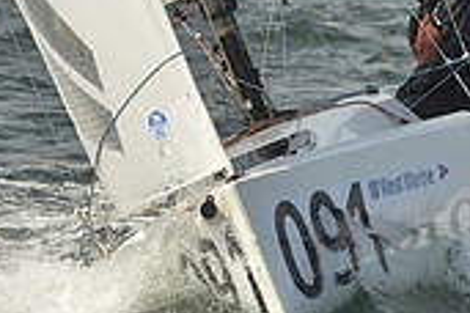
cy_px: 100
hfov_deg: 3.4
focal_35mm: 611
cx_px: 168
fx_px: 7976
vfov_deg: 2.3
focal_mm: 180
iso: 400
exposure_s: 1/1600
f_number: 9
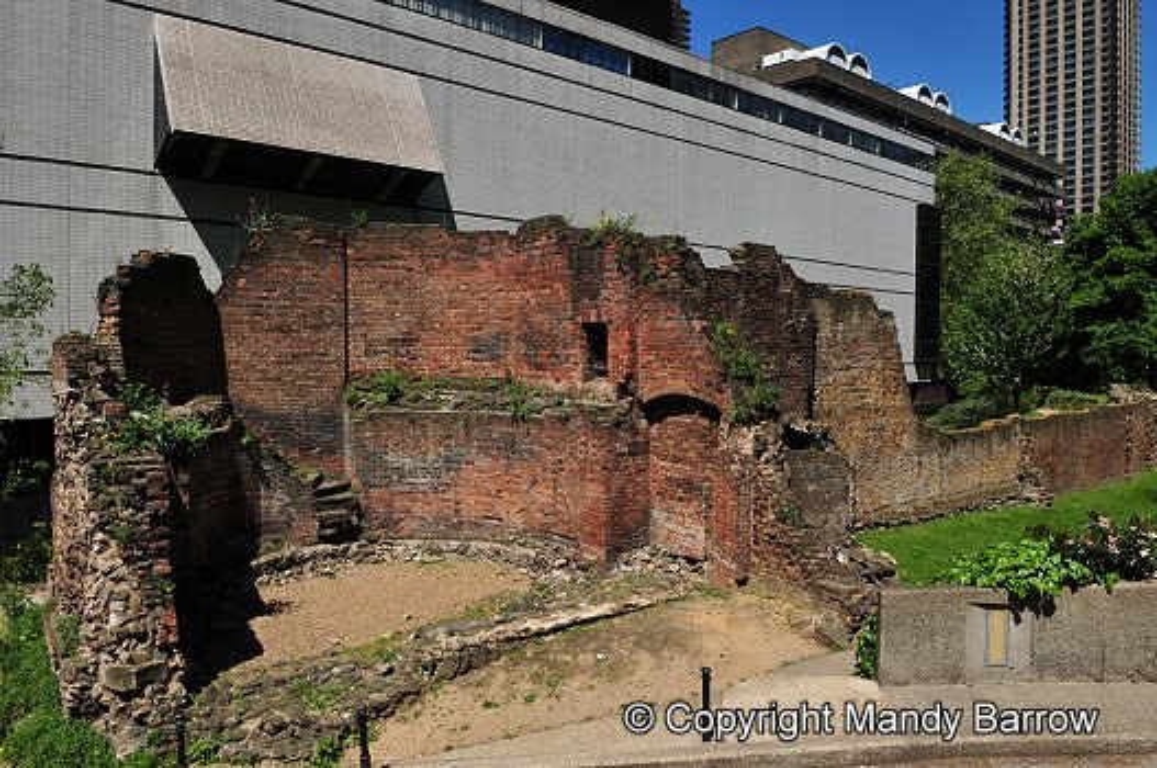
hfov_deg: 70.5
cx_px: 578
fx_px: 819
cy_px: 384
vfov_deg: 50.3
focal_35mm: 26
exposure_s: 1/125
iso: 200
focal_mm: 17
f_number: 16
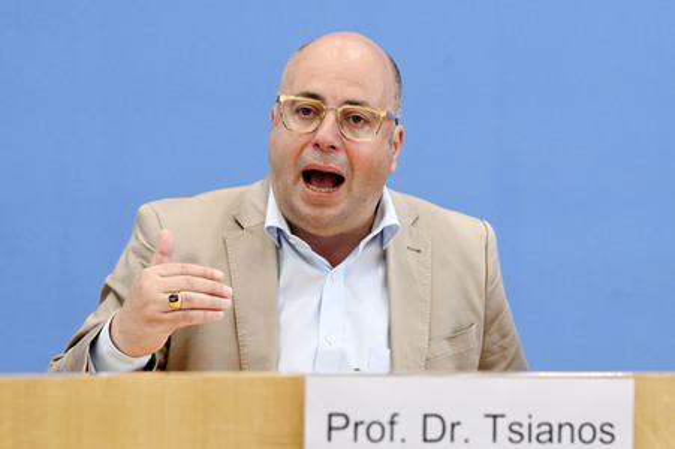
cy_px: 224
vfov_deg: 14.4
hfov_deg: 21.5
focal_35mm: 95
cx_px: 338
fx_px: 1780
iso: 3200
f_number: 6.3
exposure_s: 1/500
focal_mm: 95
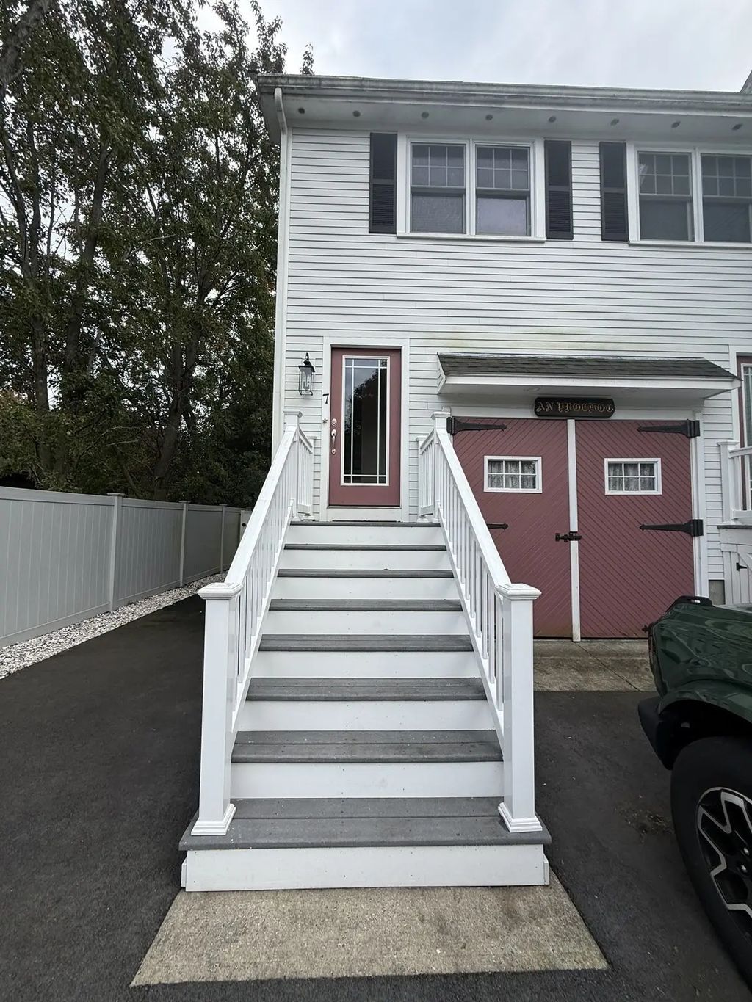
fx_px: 405
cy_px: 501
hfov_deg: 85.7
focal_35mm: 14
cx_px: 376
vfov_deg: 102.1
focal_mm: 2.22
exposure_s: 1/709
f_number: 2.2
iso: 50
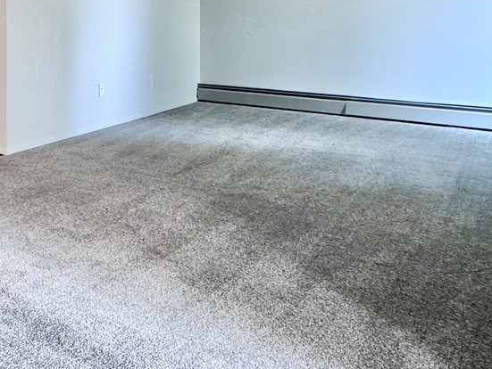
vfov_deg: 34.6
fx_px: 555
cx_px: 0
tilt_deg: -1.4
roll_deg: -0.2
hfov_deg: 41.6
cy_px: 30
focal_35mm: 39
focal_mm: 2.22
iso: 200
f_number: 2.2
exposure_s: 1/60
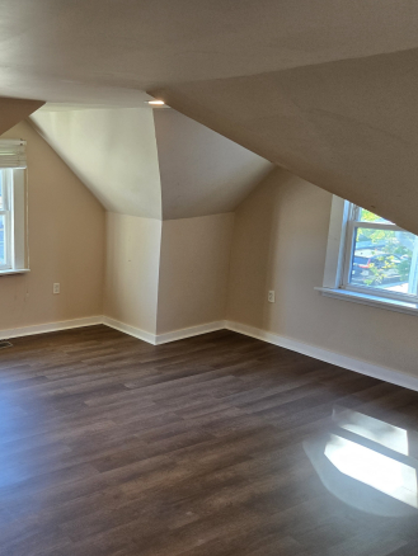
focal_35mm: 35
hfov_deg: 38.5
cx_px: 60
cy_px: 310
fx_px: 563
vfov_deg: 52.5
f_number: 1.8
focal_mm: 5.4
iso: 125
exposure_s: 1/180
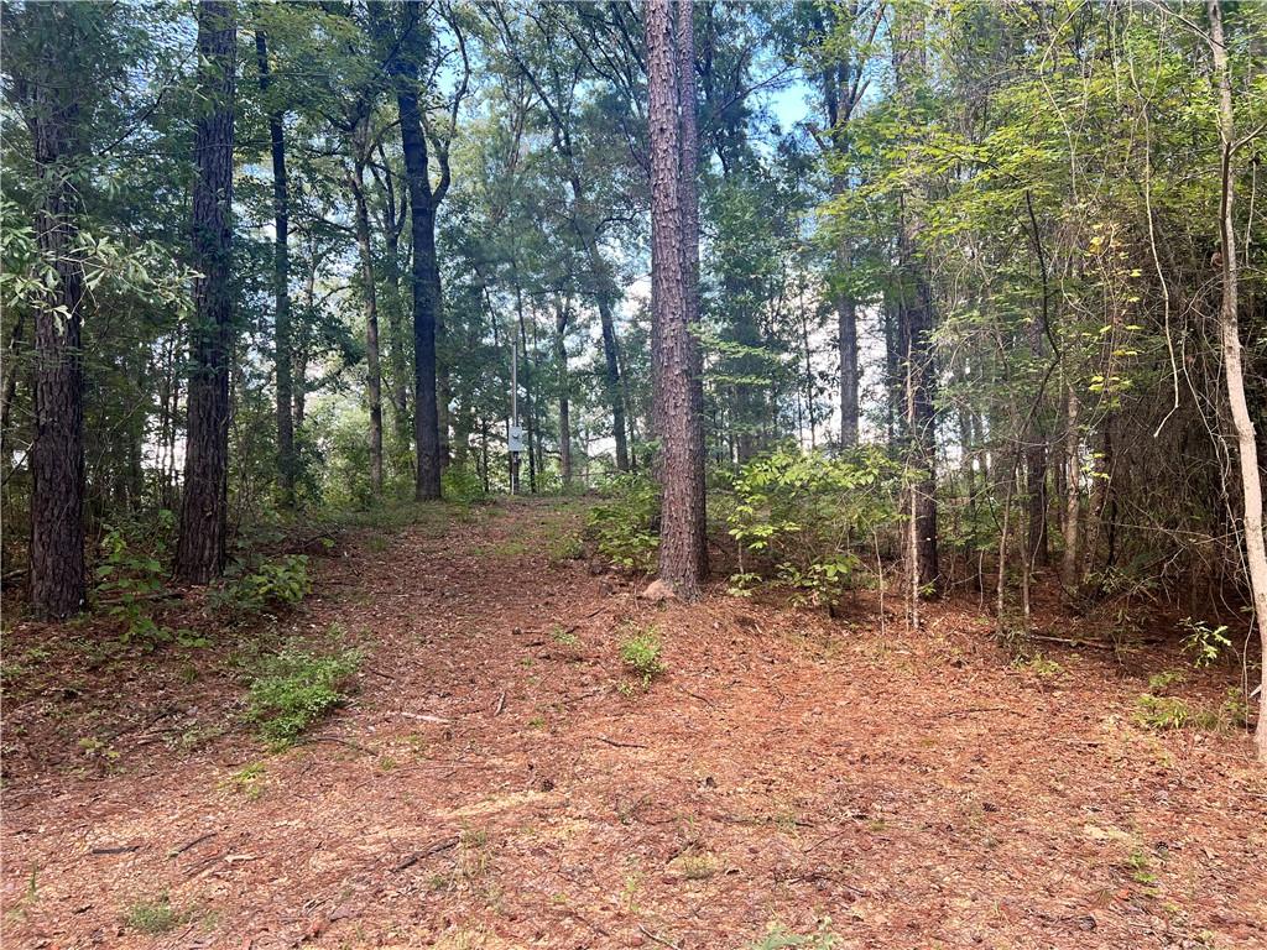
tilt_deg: +4.6
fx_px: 952
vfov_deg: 53.1
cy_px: 475
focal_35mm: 26
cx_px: 634
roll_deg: -0.2
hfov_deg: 67.3
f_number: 1.5
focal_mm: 5.7
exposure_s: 1/152
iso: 40
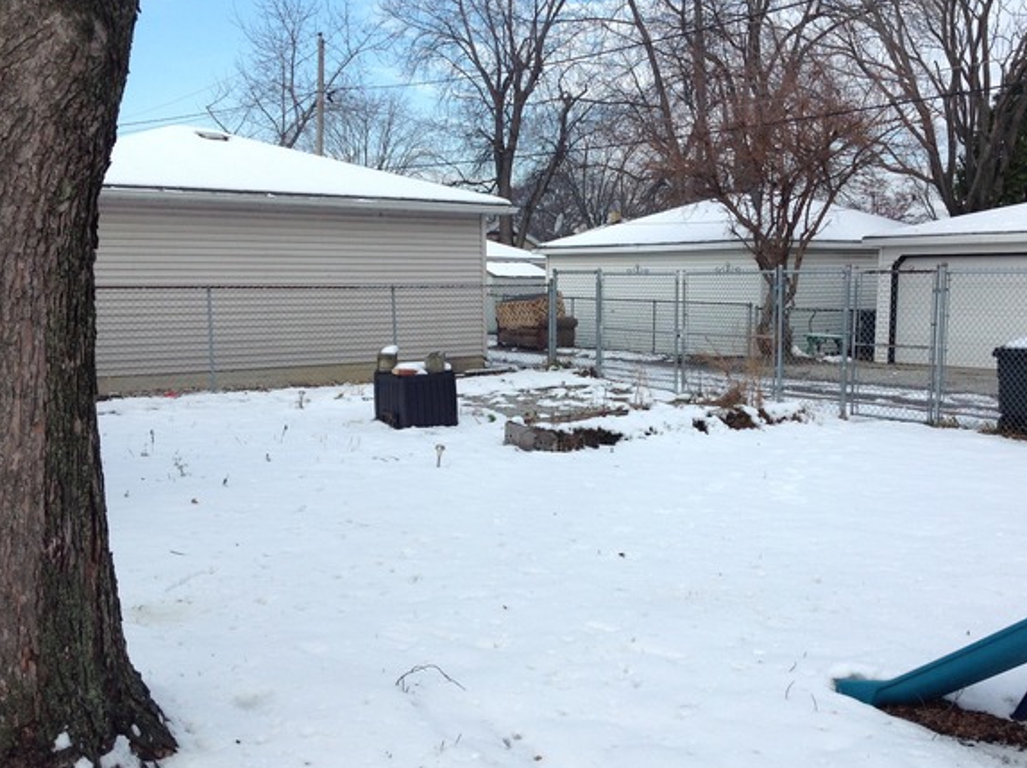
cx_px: 565
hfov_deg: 47.8
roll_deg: -1.9
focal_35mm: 39
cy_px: 403
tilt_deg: -6.7
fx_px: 1156
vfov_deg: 36.7
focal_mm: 4.28
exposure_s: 1/1314
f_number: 2.4
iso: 50
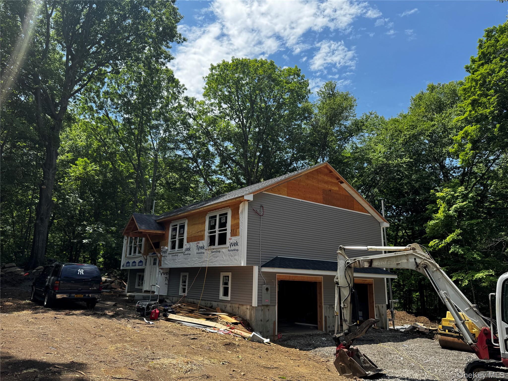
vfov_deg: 56.8
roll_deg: -2.3
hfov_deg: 71.6
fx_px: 352
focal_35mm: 24
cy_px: 190
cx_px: 254
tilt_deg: +14.9
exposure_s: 1/2331
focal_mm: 6.76
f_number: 1.78
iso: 80
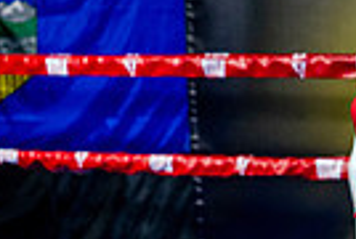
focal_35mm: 216
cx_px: 561
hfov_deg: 9.2
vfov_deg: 6.4
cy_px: 222
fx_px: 2141
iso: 4000
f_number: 2
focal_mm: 50
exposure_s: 1/1000
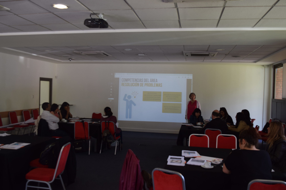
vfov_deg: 40.0
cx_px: 143
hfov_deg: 57.2
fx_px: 262
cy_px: 95
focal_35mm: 33
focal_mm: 22
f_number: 5
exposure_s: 1/100
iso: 400
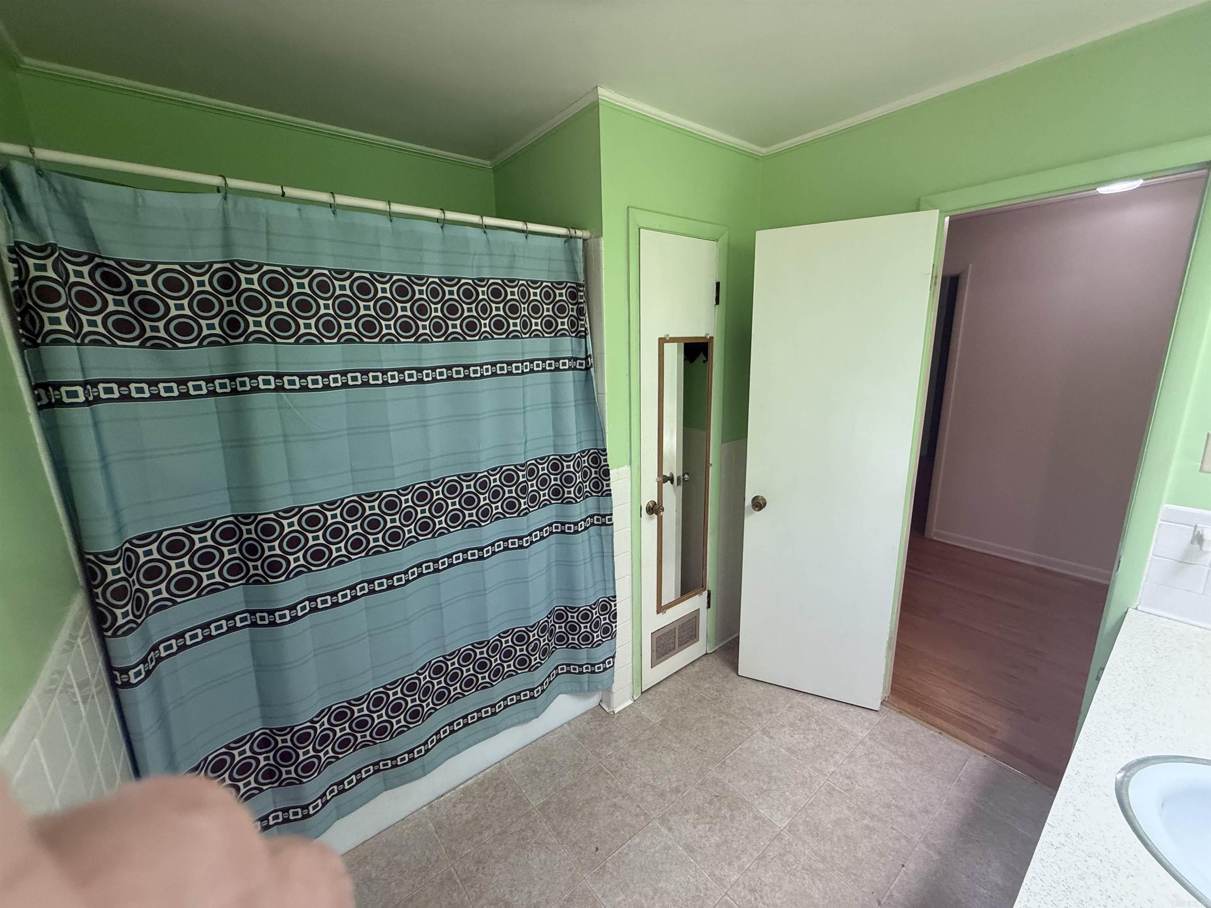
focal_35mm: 14
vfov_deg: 85.7
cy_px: 454
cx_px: 606
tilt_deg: -12.2
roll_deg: +1.1
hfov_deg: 102.1
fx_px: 490
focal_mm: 2.22
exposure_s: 1/60
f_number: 2.2
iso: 200
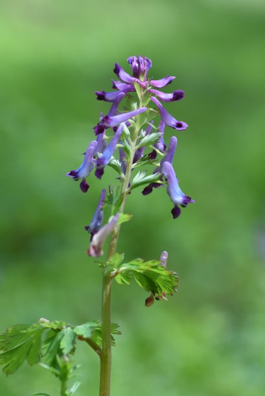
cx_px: 132
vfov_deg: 22.6
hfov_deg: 15.2
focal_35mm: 90
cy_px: 198
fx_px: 992
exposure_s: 1/640
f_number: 8
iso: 400
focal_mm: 90
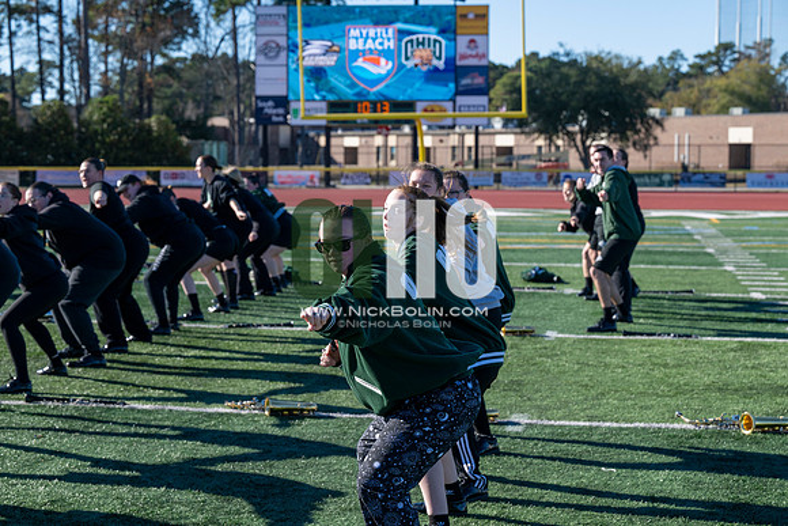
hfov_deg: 28.8
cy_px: 263
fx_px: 1533
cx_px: 394
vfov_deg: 19.5
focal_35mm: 70
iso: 250
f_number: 5
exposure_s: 1/2000
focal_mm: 70
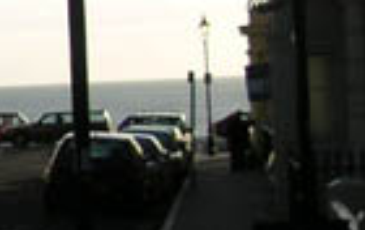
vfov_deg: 7.2
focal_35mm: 182
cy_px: 47
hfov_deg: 10.4
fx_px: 1813
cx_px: -407
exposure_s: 1/1000
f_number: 2.8
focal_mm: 5.7
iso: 50
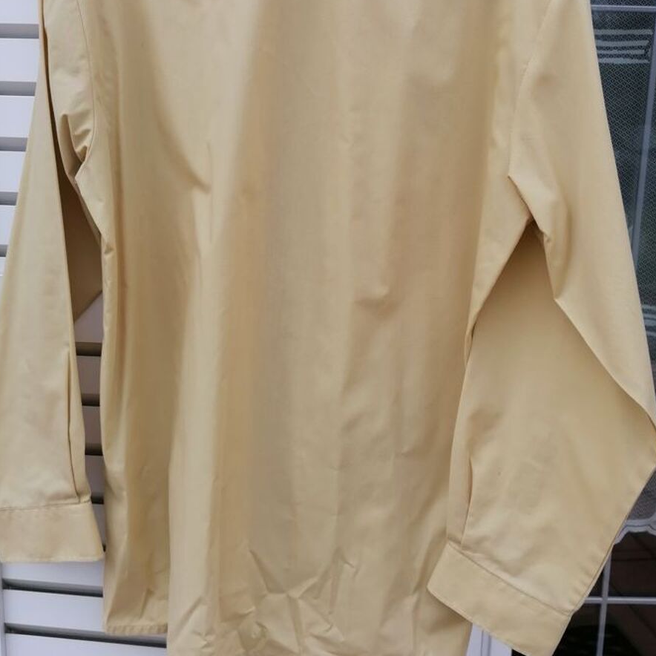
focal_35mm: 36
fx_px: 772
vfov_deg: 45.7
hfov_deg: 46.0
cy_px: 248
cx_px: 321
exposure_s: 1/227
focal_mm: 4.75
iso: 50
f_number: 1.8
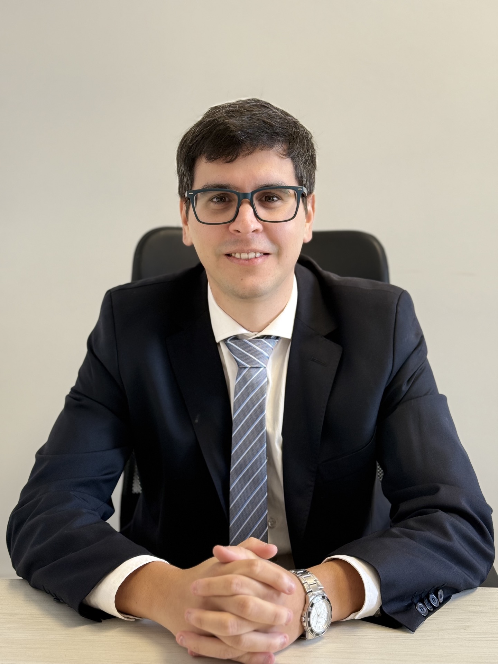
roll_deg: -0.6
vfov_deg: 39.7
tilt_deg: -5.3
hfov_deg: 30.3
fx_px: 921
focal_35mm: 48
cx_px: 249
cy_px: 332
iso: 125
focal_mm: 6.76
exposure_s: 1/97
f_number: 1.78
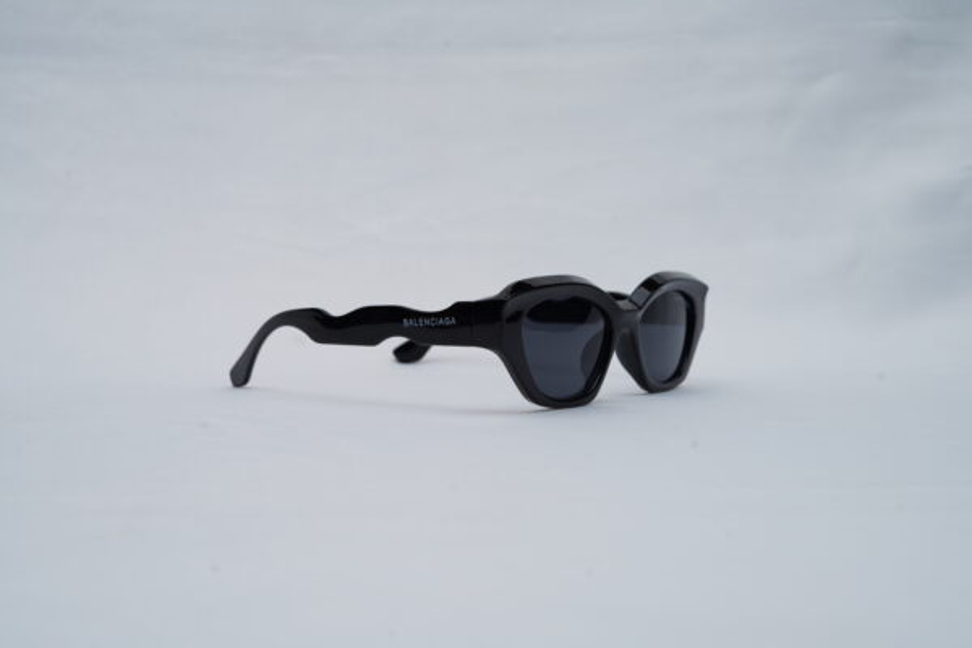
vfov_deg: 27.0
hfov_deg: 39.6
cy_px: 324
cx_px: 486
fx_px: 1350
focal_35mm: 50
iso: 100
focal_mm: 50
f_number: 9
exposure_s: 1/160
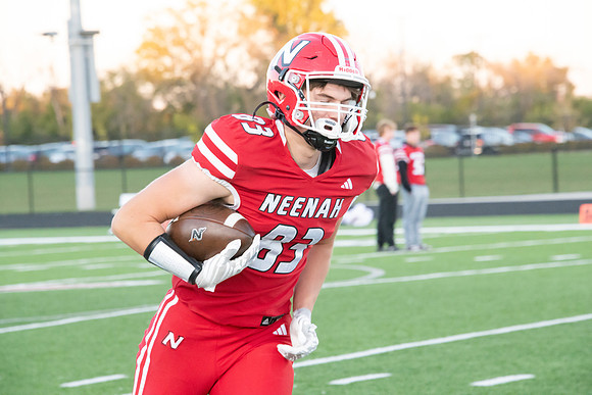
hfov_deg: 9.8
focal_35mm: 210
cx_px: 296
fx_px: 3454
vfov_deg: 6.5
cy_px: 198
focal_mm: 210
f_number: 9
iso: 8000
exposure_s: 1/400
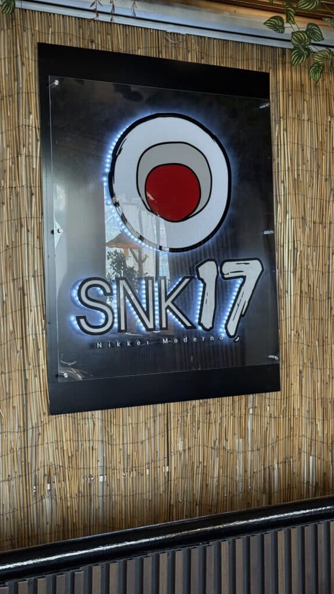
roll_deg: +0.9
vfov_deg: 39.2
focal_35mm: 53
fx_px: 835
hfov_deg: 22.6
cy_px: 300
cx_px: 172
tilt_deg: -0.6
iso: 125
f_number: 1.78
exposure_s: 1/50
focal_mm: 6.76
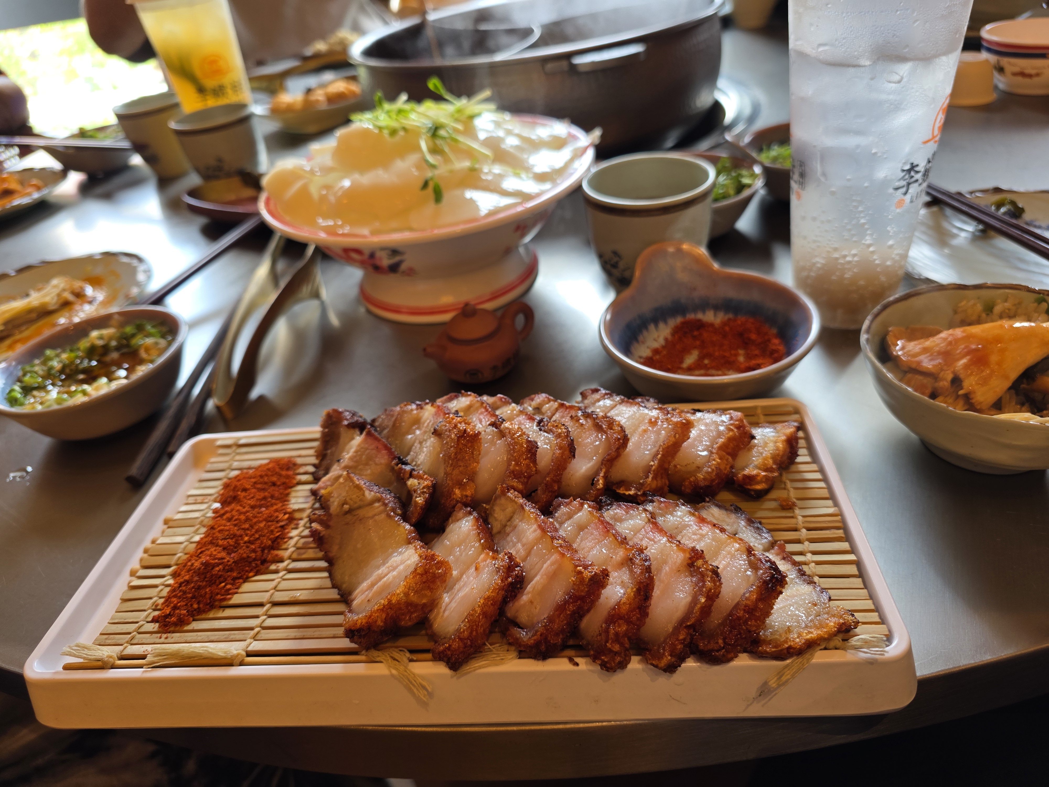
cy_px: 394
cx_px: 524
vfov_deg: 58.9
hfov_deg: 73.9
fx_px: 697
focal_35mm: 23
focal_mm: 6.3
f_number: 1.7
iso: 50
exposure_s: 1/120
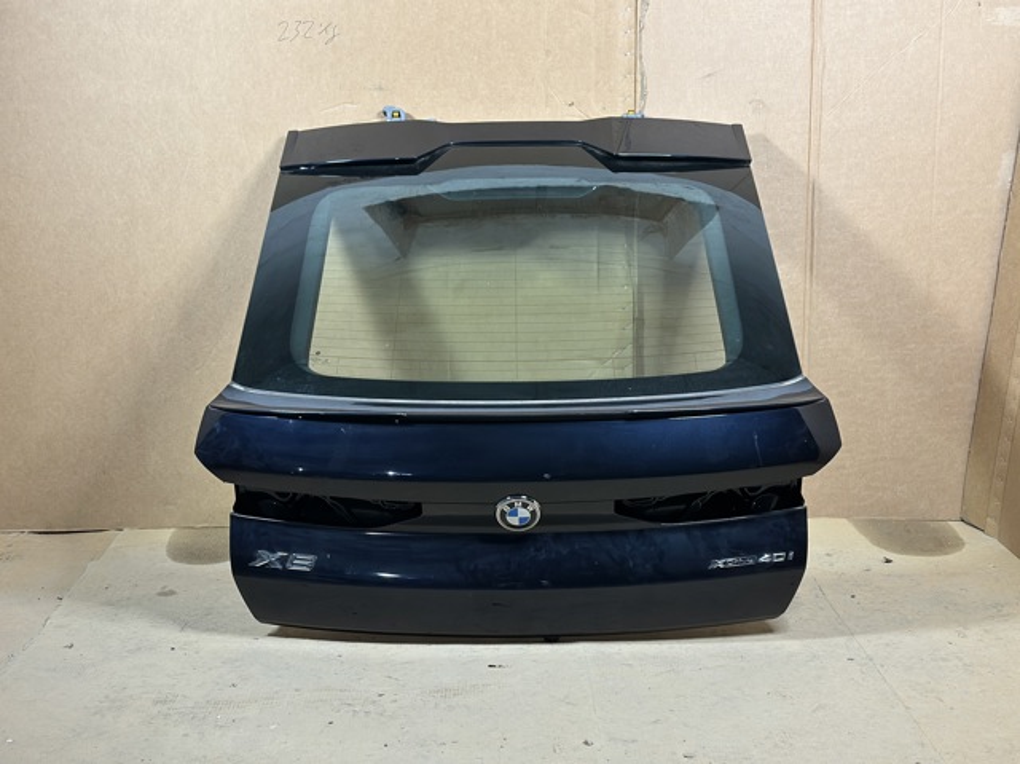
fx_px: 1413
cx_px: 510
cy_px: 382
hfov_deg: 39.7
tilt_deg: -10.3
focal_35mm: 48
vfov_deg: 30.2
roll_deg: +1.0
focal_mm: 6.86
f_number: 1.78
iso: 320
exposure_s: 1/50
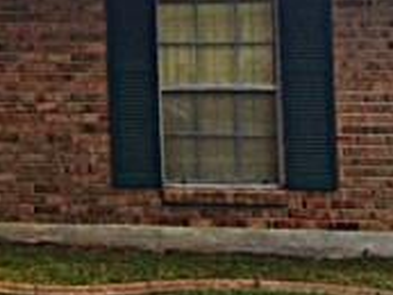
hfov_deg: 16.0
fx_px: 1261
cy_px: -45
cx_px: -220
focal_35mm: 111
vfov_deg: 13.1
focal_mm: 4.12
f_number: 2.2
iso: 32
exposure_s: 1/570
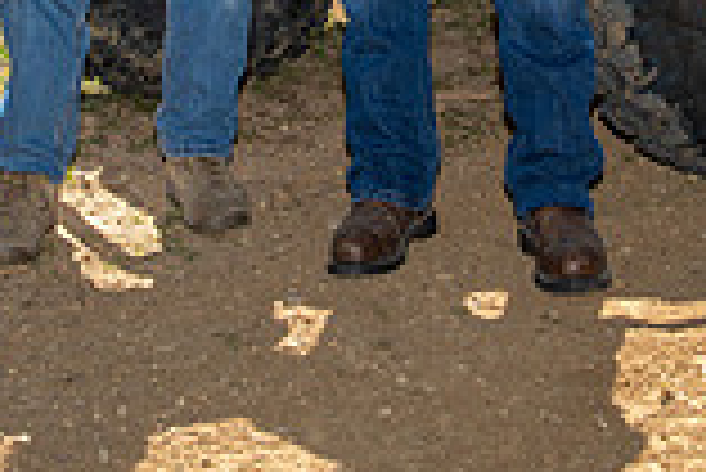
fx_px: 2532
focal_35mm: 129
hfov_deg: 15.9
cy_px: -369
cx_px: 310
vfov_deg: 10.1
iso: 50
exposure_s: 1/250
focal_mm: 35
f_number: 5.6
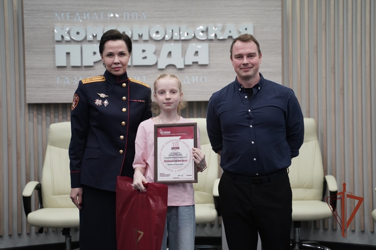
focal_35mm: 59
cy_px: 125
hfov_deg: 33.9
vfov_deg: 23.0
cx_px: 188
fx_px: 616
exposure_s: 1/320
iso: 2000
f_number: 2.8
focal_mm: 59
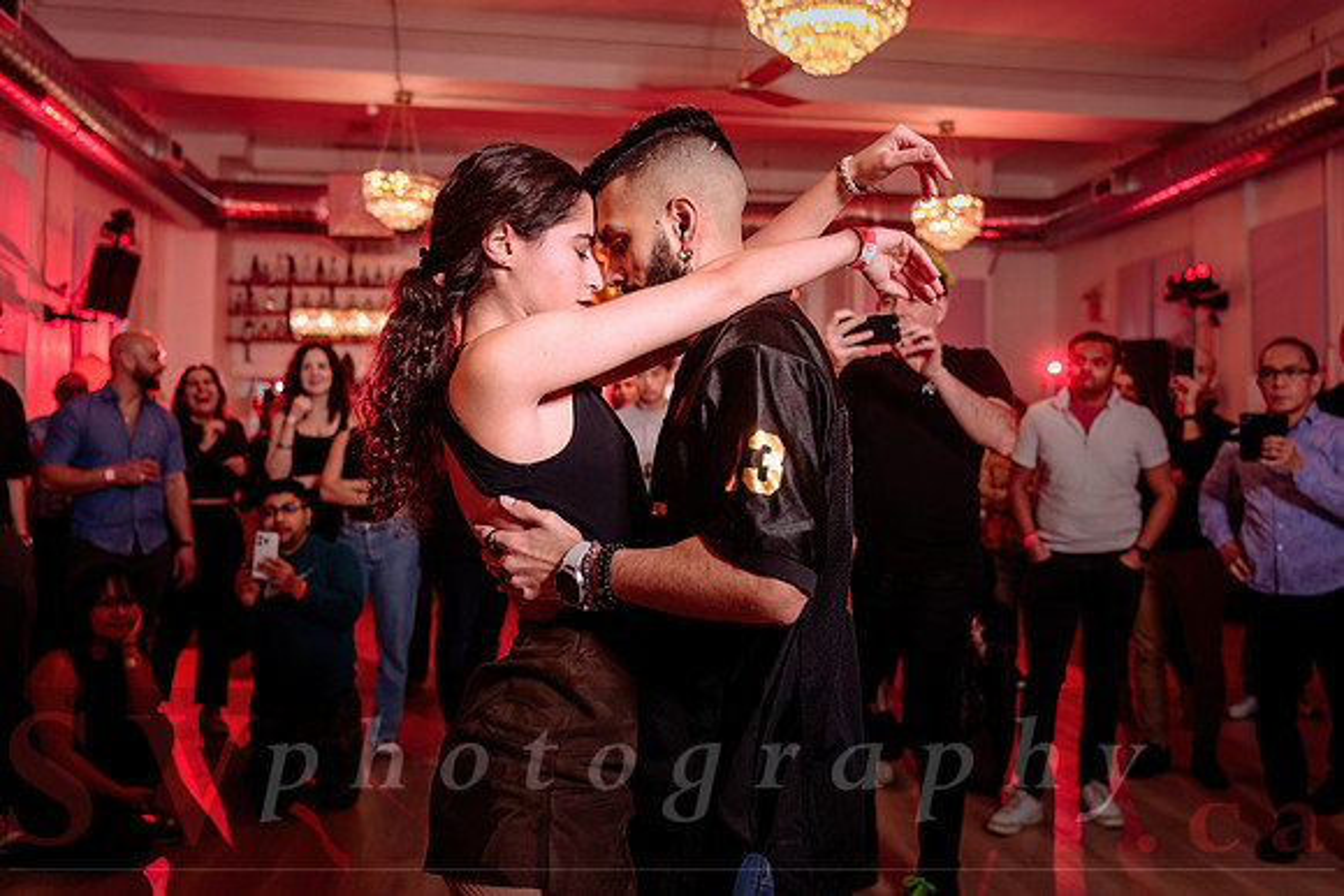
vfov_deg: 37.7
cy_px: 420
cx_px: 737
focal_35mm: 35
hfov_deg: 54.1
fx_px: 1314
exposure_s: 1/125
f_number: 2.8
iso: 500
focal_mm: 31
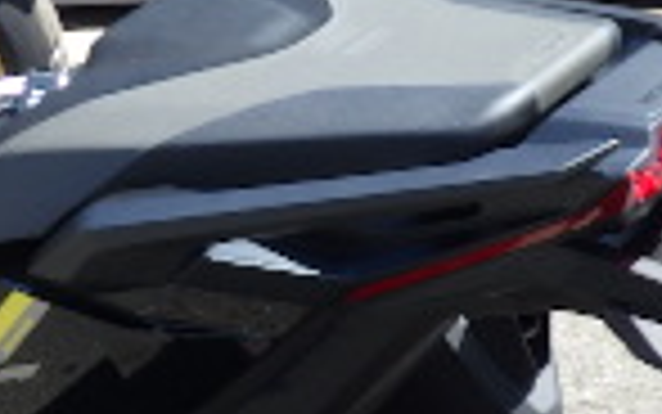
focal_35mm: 129
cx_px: -50
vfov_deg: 10.1
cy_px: 450
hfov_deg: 15.8
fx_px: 2328
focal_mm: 5
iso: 125
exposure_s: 1/320
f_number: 4.2
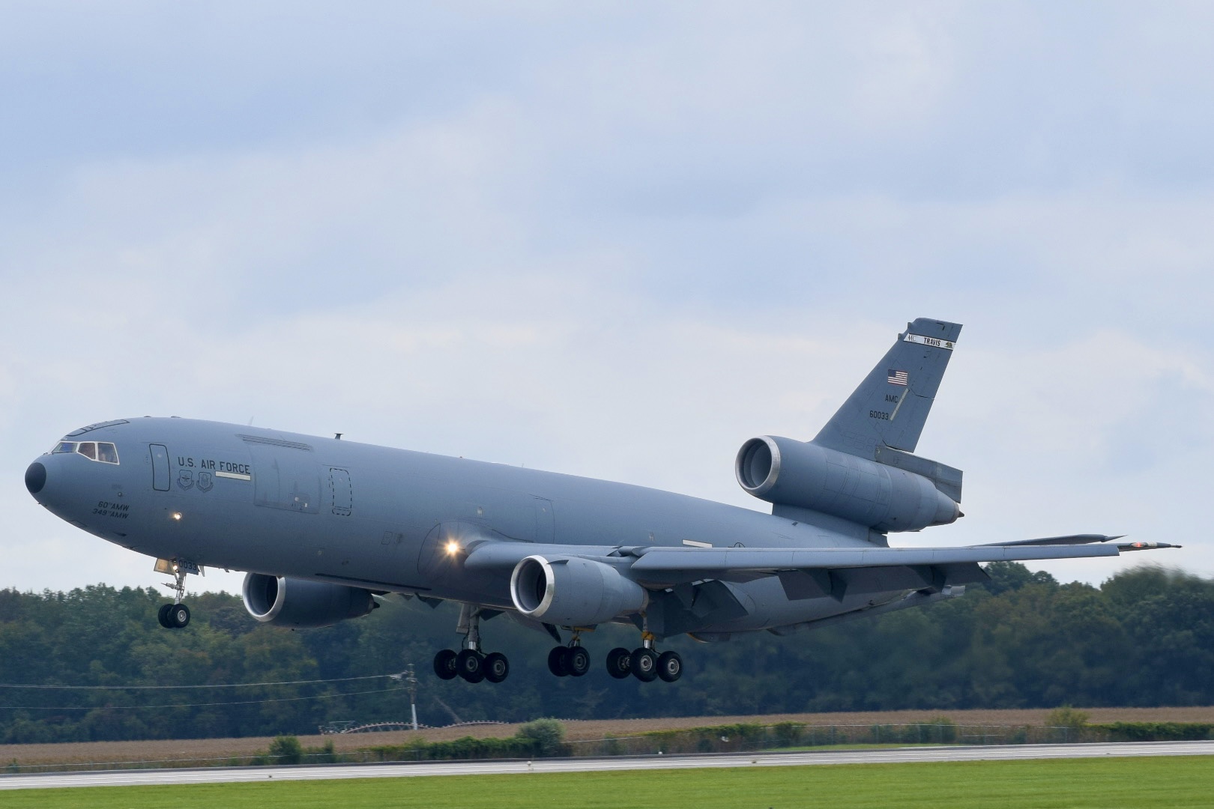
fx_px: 4957
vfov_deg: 9.3
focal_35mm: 147
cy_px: 404
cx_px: 607
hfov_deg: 14.0
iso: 200
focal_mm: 98
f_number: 10
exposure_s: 1/400
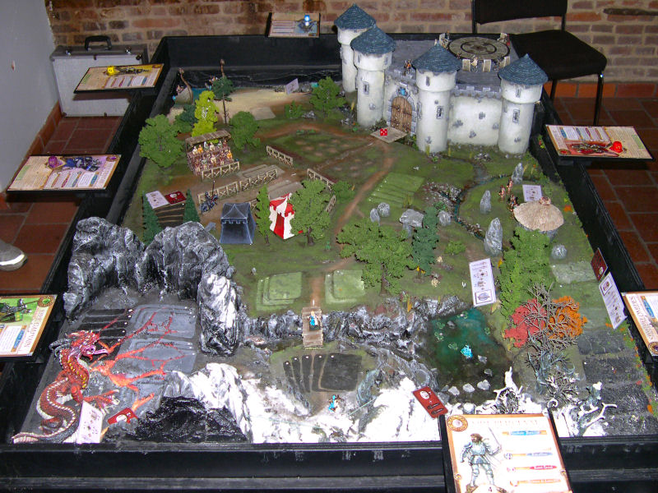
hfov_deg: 49.0
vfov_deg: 37.7
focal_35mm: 38
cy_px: 246
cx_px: 329
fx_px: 722
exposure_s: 1/60
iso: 100
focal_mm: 8
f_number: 2.8
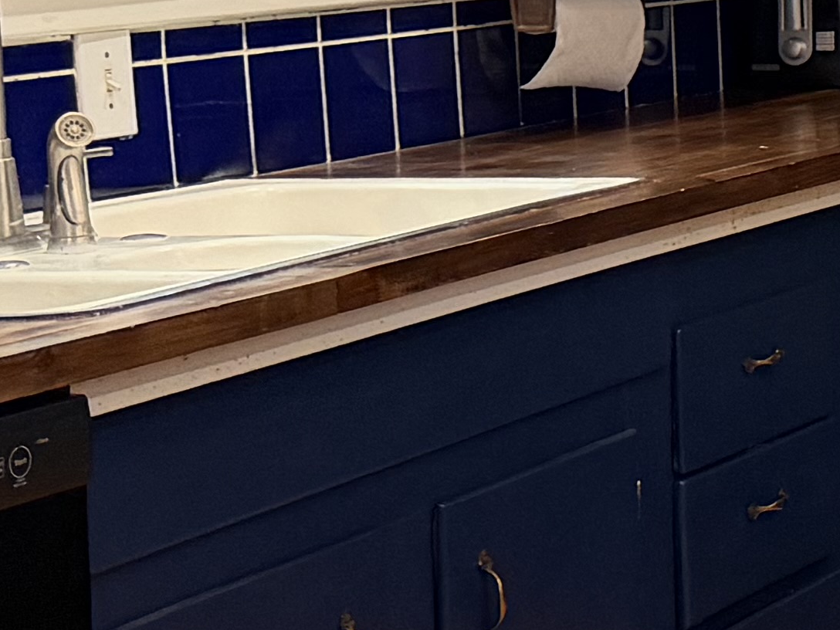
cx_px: 2093
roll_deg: +0.0
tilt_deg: -4.3
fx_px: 3058
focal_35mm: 126
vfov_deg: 11.7
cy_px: 68
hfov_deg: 12.1
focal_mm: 6.76
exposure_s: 1/60
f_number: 1.78
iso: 320
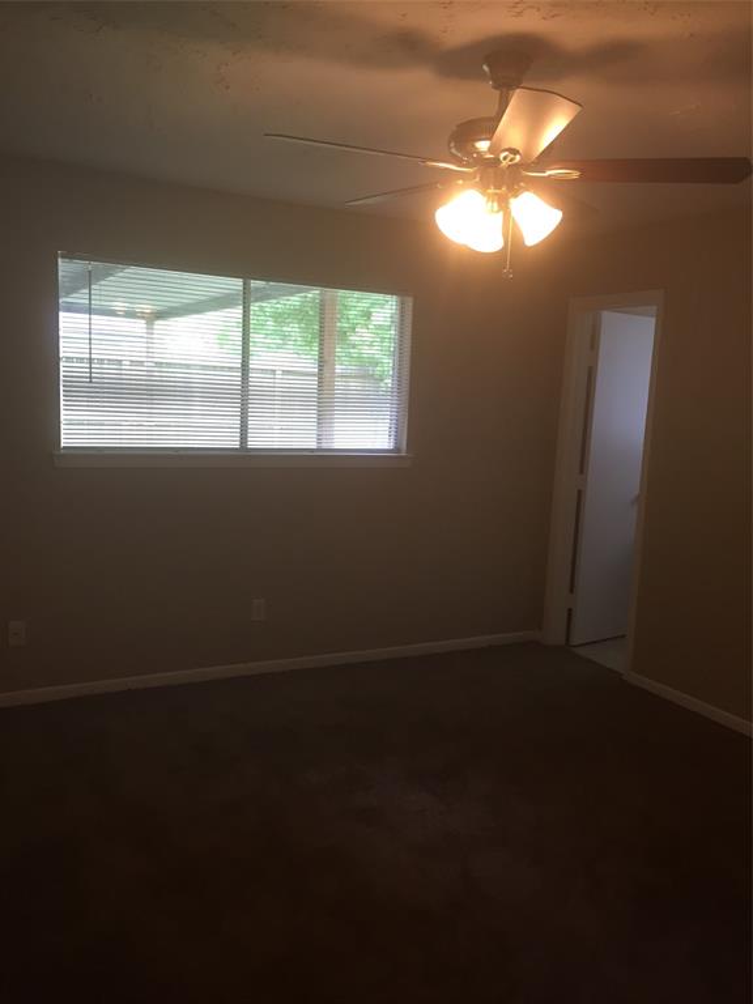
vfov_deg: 61.7
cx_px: 376
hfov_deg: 48.2
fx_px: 841
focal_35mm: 29
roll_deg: -3.7
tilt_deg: -6.6
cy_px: 502
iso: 32
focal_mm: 4.15
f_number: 2.2
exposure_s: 1/30
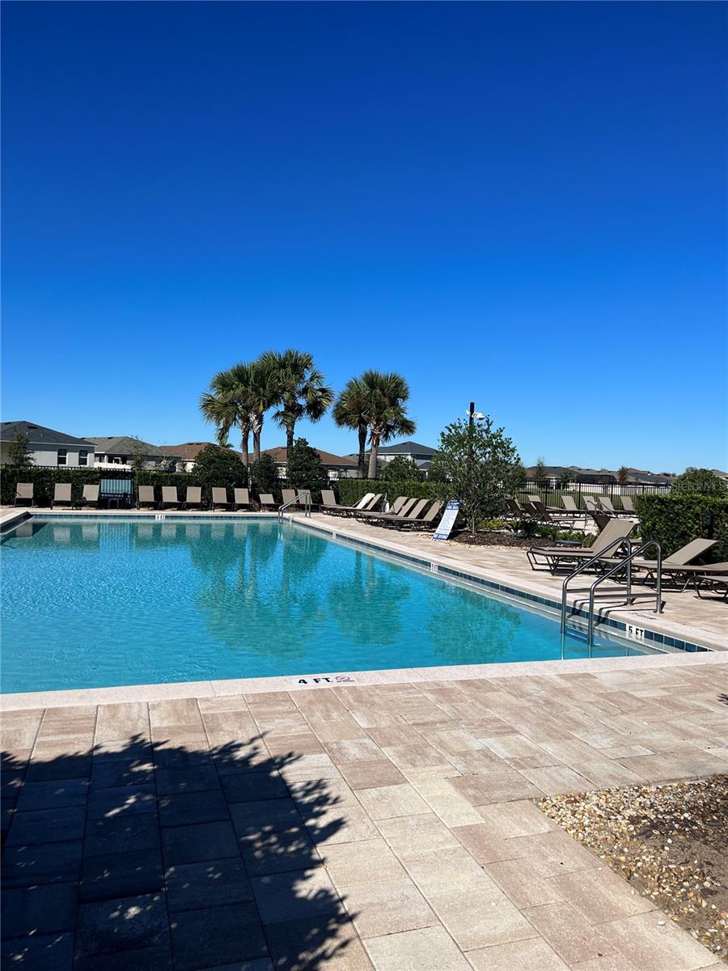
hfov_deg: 53.1
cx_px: 364
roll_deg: -3.2
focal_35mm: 26
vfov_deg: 67.3
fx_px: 729
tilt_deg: -1.5
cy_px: 486
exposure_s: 1/7463
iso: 50
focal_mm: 5.7
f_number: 1.5
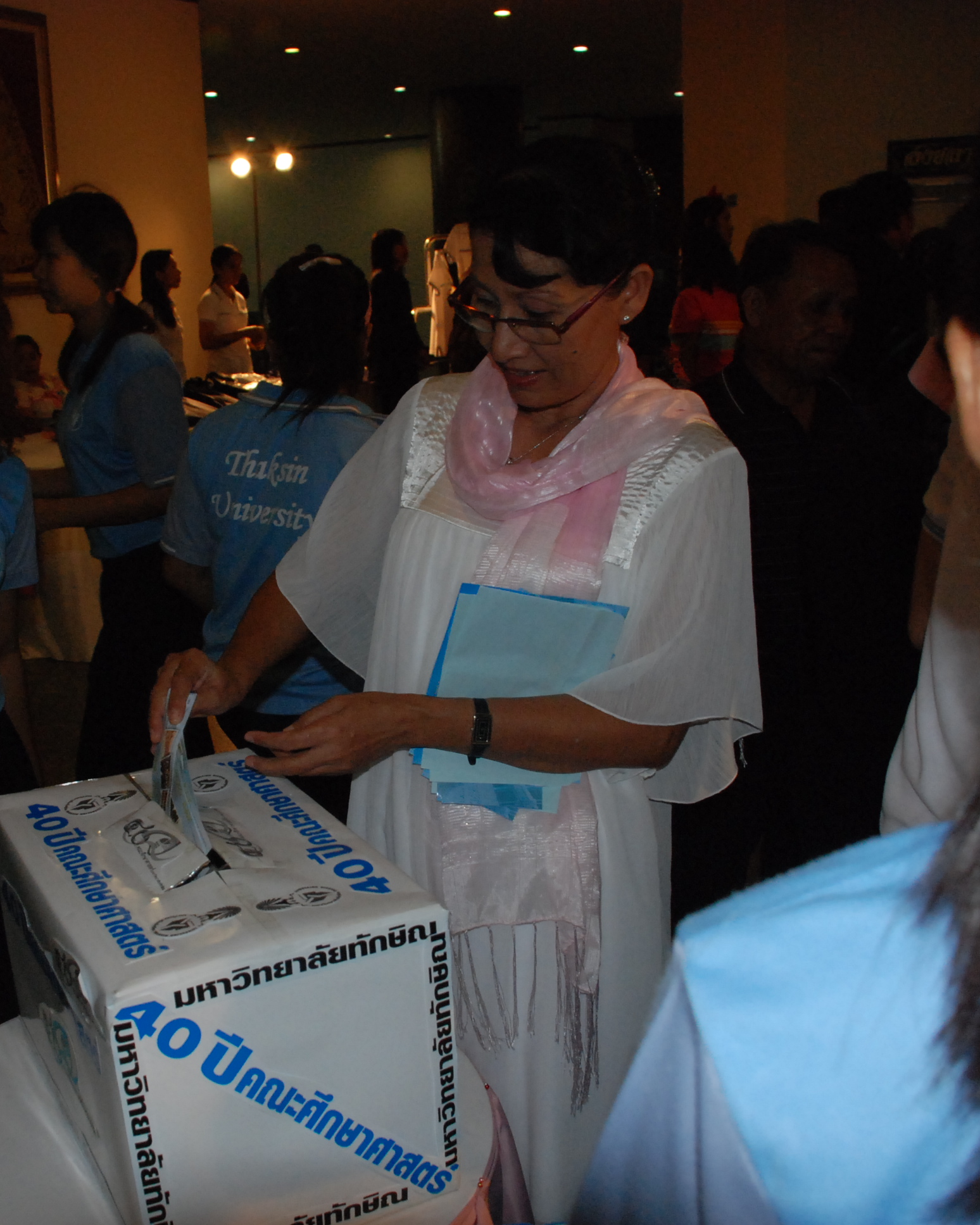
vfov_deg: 47.9
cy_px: 615
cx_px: 319
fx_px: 1378
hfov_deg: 38.7
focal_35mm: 38
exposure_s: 1/60
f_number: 5
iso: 1000
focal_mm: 18
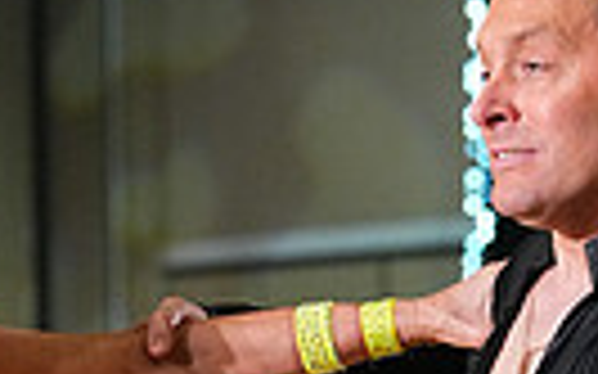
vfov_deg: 2.4
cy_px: 807
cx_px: 155
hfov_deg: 3.8
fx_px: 9009
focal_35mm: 553
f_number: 5
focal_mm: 124
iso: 8000
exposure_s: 1/400
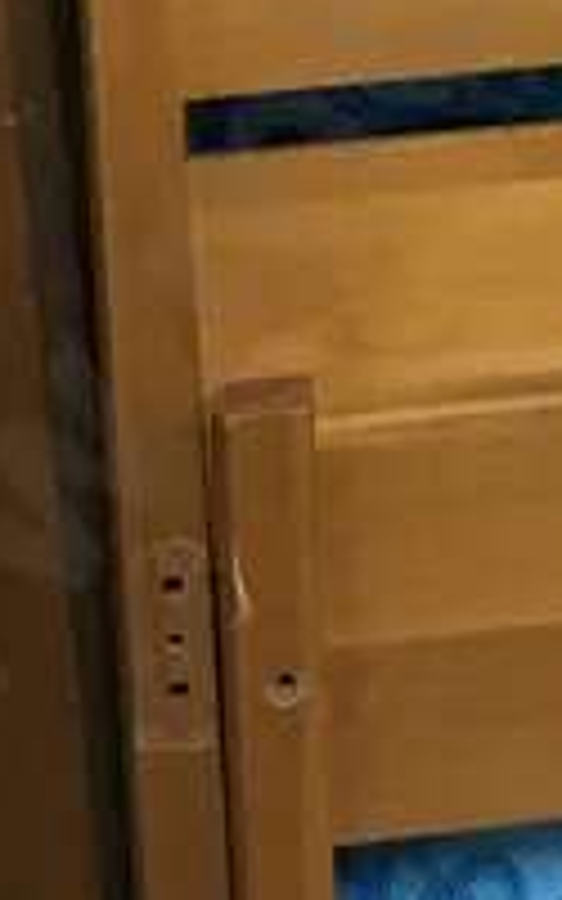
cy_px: -846
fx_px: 3847
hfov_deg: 8.0
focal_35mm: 157
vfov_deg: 12.0
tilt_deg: -19.6
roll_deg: -0.4
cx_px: 1052
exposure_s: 1/17
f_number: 2.2
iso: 50
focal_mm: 4.15
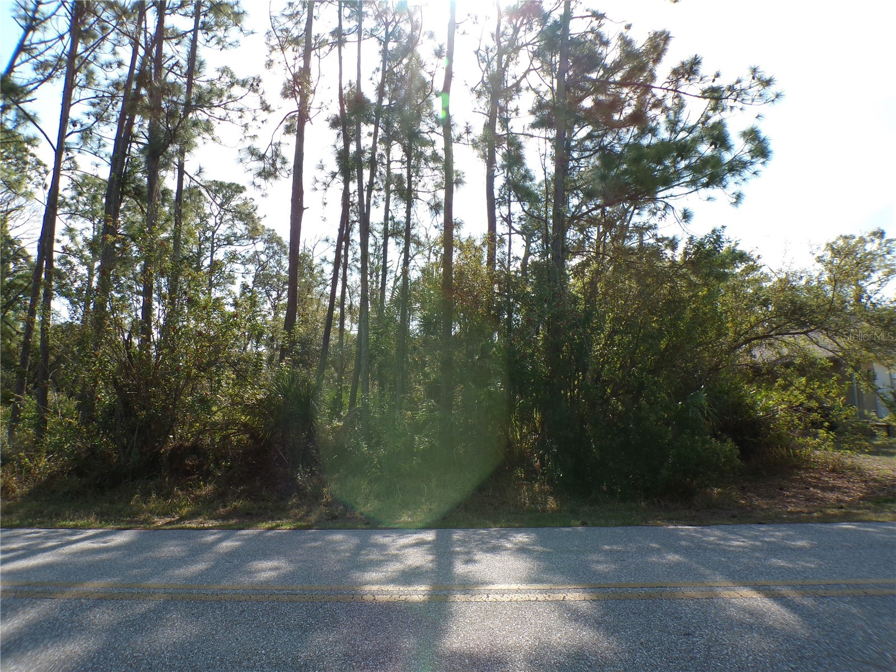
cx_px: 448
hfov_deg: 71.6
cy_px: 336
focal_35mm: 24
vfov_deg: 56.8
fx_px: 621
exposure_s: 1/550
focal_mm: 4.3
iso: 100
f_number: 4.4
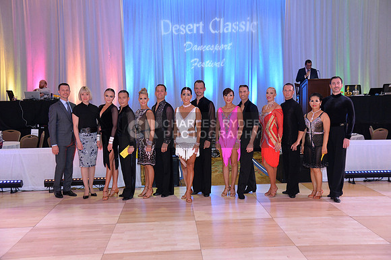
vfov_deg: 35.0
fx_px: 412
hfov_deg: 50.8
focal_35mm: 38
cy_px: 130
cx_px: 196
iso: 2000
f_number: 4.5
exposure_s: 1/250
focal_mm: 38
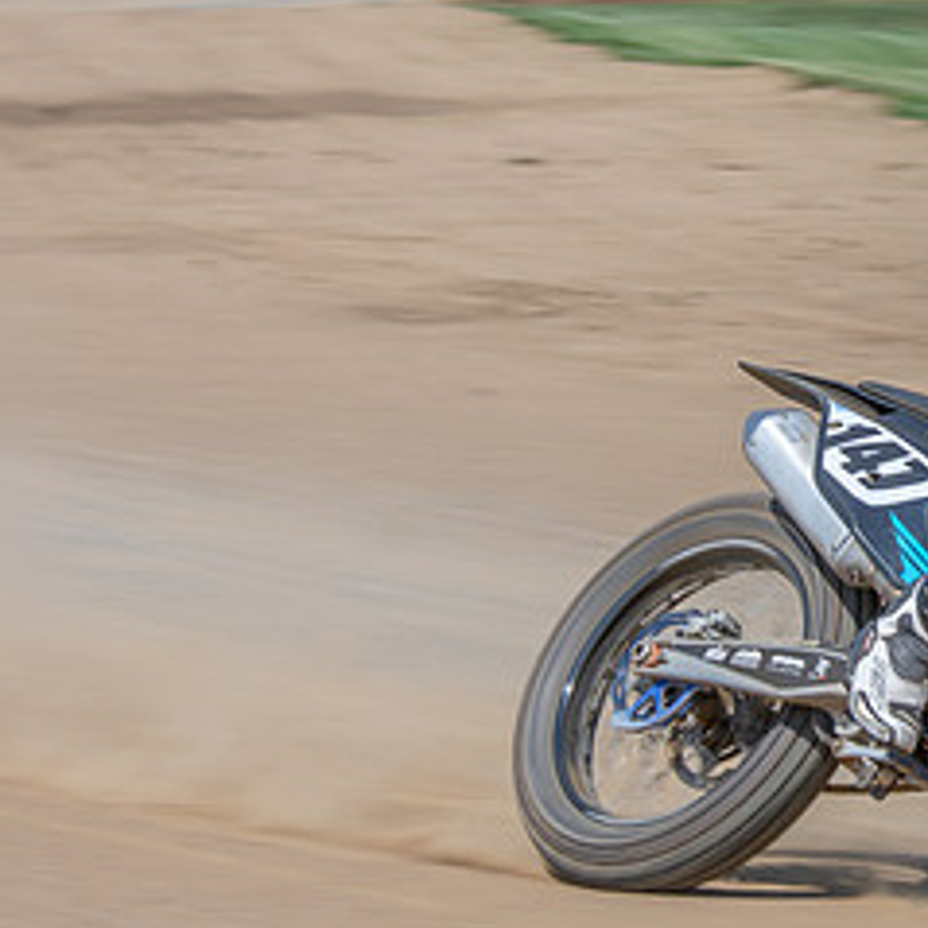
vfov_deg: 5.0
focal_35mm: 349
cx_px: 1277
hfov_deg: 5.0
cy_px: 405
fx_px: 10585
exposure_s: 1/160
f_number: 8
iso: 100
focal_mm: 95
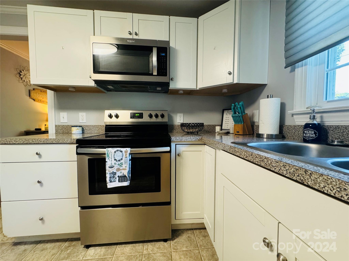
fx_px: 141
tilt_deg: -2.7
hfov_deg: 102.1
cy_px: 130
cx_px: 174
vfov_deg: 85.7
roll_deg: -2.0
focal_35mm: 14
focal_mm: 2.22
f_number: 2.2
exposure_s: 1/60
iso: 320
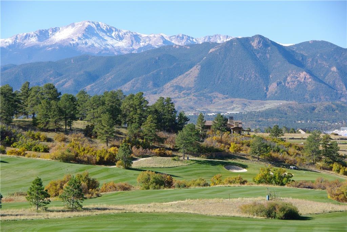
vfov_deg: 10.8
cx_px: 174
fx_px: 1230
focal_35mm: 128
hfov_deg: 16.1
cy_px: 116
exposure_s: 1/250
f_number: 8
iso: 200
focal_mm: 85
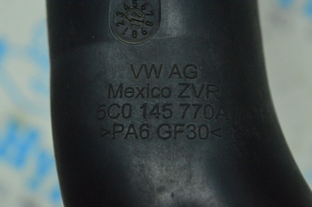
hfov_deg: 24.6
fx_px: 714
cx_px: 156
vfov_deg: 16.5
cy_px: 104
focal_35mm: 82
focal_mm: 55
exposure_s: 1/500
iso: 6400
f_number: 5.6
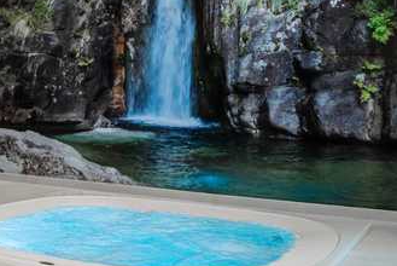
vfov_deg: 23.0
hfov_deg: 31.0
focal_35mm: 59
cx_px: -13
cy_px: 144
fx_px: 651
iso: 1600
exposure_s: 1/125
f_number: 4
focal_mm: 27
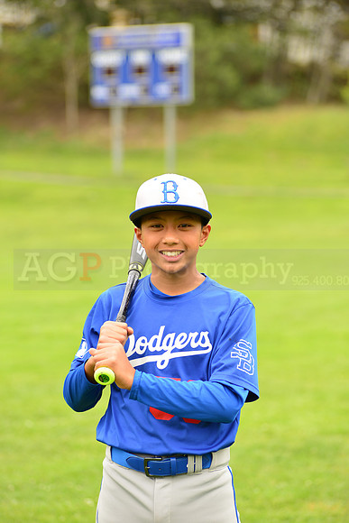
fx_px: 2107
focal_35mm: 145
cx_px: 174
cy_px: 262
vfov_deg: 14.2
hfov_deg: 9.5
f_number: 5
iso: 160
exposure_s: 1/250
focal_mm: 145
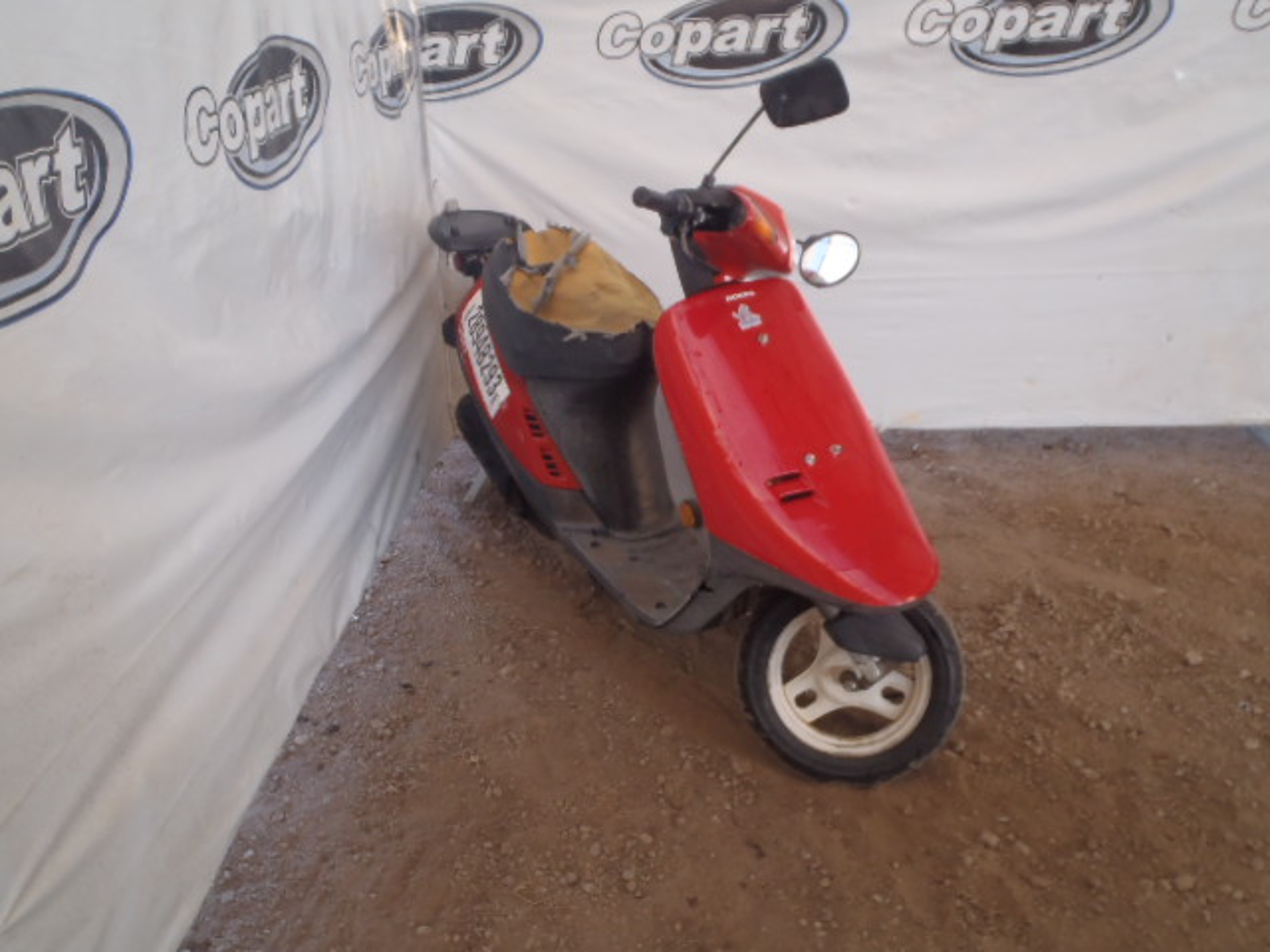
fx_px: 1027
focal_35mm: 28
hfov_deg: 63.4
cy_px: 476
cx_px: 635
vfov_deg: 49.7
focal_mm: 5
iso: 100
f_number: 3.5
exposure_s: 1/40
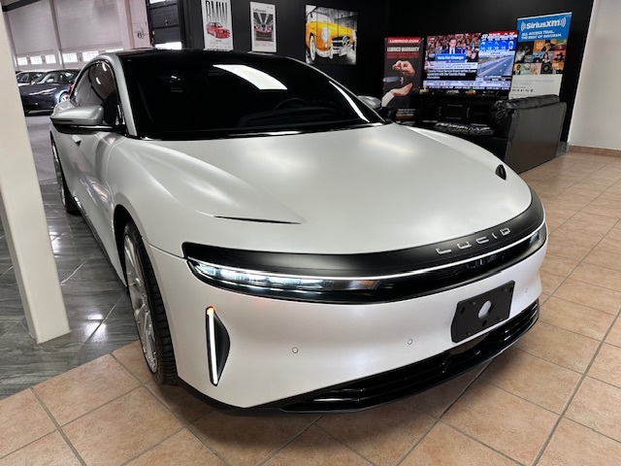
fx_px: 431
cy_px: 233
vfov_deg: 56.8
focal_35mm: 24
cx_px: 310
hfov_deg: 71.6
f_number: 1.78
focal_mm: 6.86
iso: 80
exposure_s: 1/82
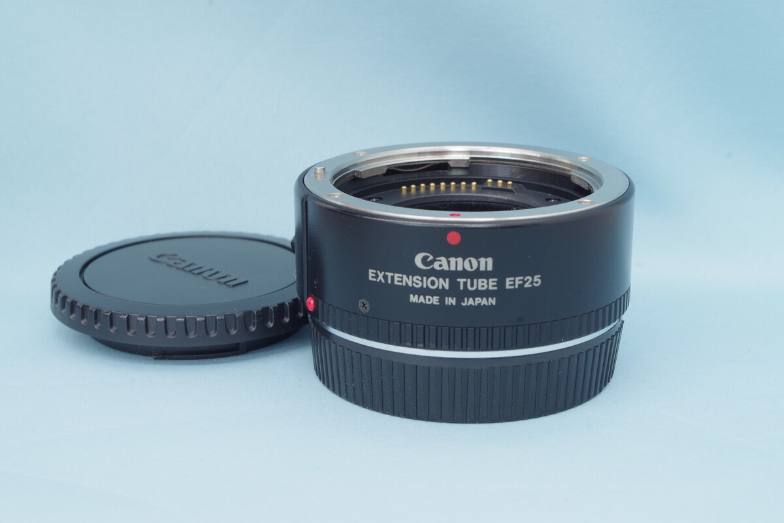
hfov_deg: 28.1
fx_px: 1568
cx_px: 392
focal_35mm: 72
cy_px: 262
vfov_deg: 18.9
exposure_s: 1/1.67
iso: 200
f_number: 14
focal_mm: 48
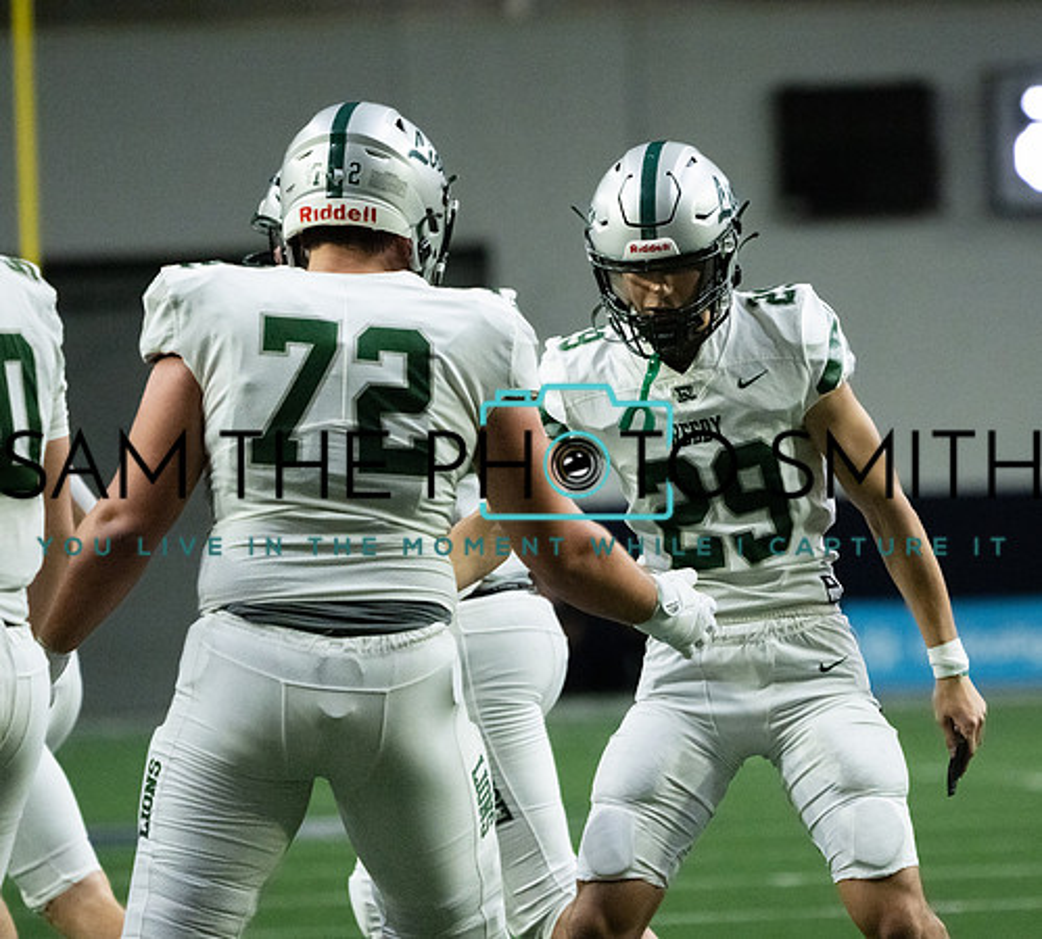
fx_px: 12132
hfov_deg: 4.9
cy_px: 470
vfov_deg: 4.4
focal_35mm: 374
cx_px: 706
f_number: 5.6
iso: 12800
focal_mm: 300
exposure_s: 1/1250
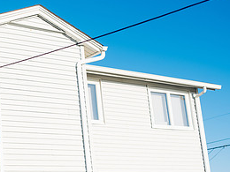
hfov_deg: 25.2
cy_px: 94
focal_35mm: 75
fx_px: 498
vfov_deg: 19.6
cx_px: 25
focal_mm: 35
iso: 100
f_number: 2.8
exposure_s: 1/1250
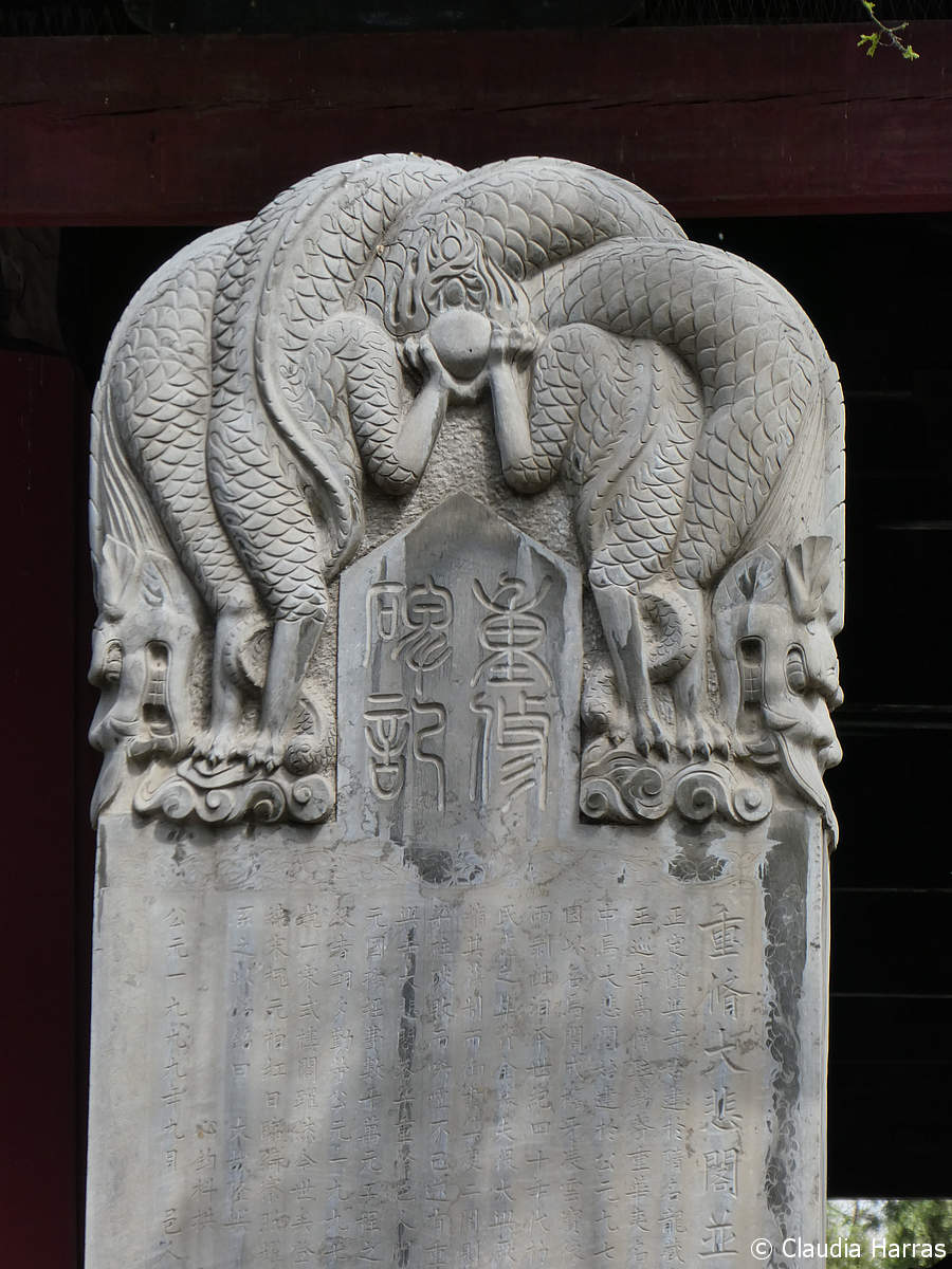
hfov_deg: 6.4
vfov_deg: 8.6
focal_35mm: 231
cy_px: 634
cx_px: 476
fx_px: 8471
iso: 80
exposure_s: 1/125
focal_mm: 41.4
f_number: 5.6
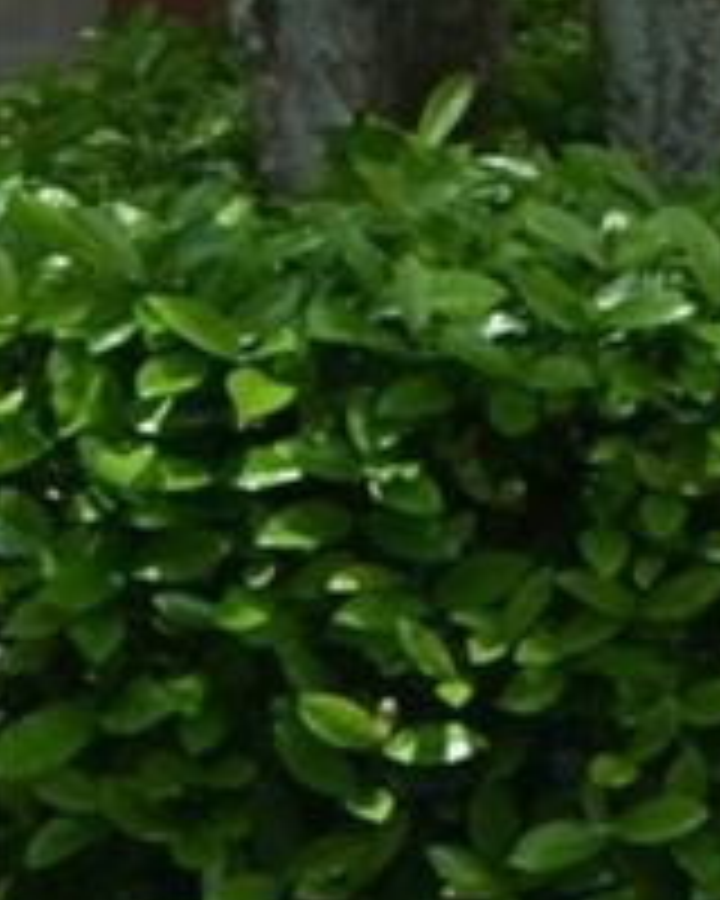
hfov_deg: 5.6
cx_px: 3586
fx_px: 5407
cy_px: -598
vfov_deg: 9.2
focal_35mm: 203
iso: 100
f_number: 6.3
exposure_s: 1/160
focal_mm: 18
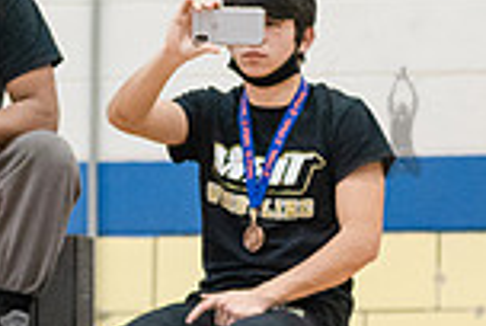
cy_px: 19
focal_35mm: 619
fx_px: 8373
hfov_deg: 3.3
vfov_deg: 2.2
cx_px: 98
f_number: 3.5
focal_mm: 145
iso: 4000
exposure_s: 1/320
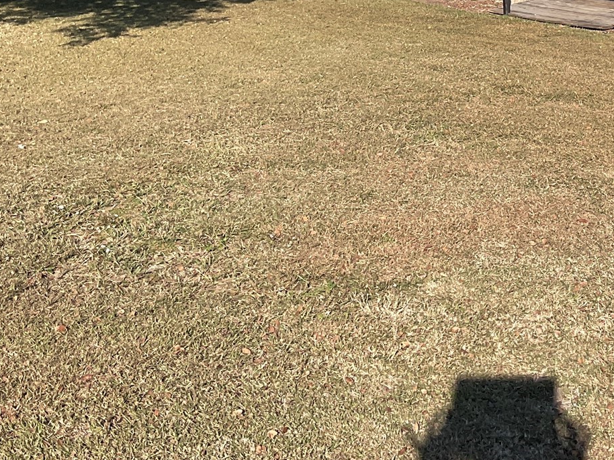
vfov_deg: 21.4
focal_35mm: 65
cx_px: 443
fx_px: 1153
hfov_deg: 29.5
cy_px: -43
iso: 16
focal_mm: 3
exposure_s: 1/2058
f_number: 1.8
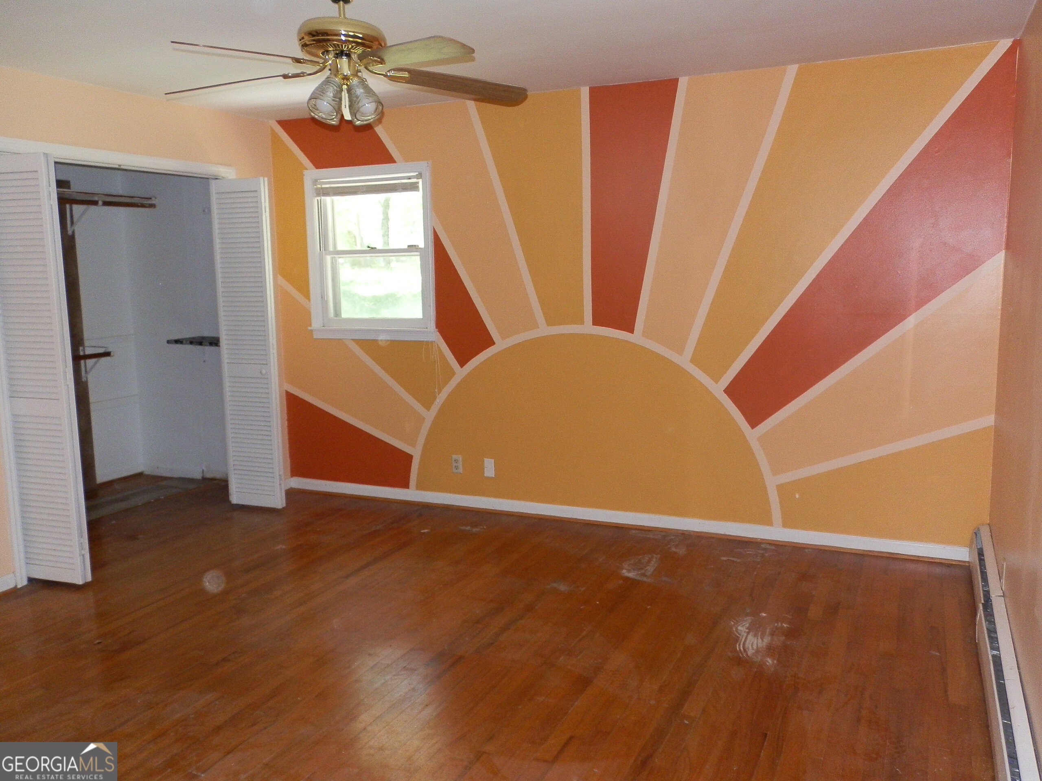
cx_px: 521
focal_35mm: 28
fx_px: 843
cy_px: 390
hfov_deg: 63.4
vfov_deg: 49.7
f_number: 3.1
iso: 160
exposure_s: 1/30
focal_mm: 5
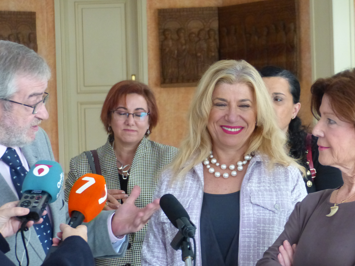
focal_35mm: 100
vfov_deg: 14.8
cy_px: 136
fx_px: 1026
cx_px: 178
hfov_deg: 19.6
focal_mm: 17.4
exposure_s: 1/125
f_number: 2.8
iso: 800
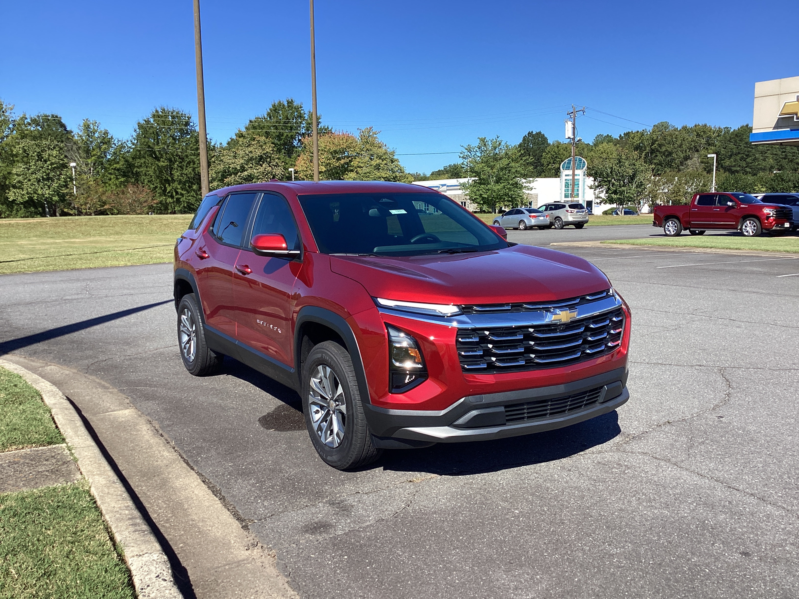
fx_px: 716
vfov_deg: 45.4
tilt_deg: -7.2
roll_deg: +0.4
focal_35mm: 31
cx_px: 400
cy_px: 300
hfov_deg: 58.4
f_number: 2.4
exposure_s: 1/994
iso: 25
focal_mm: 3.3
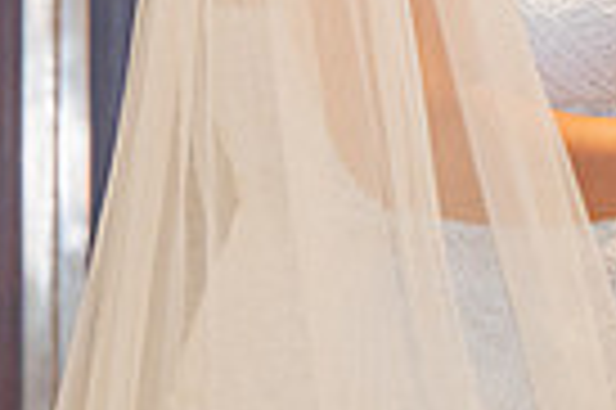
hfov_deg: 2.6
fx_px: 13416
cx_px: 1084
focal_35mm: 785
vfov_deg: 1.7
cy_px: -119
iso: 1250
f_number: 3.2
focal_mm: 185
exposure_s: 1/160
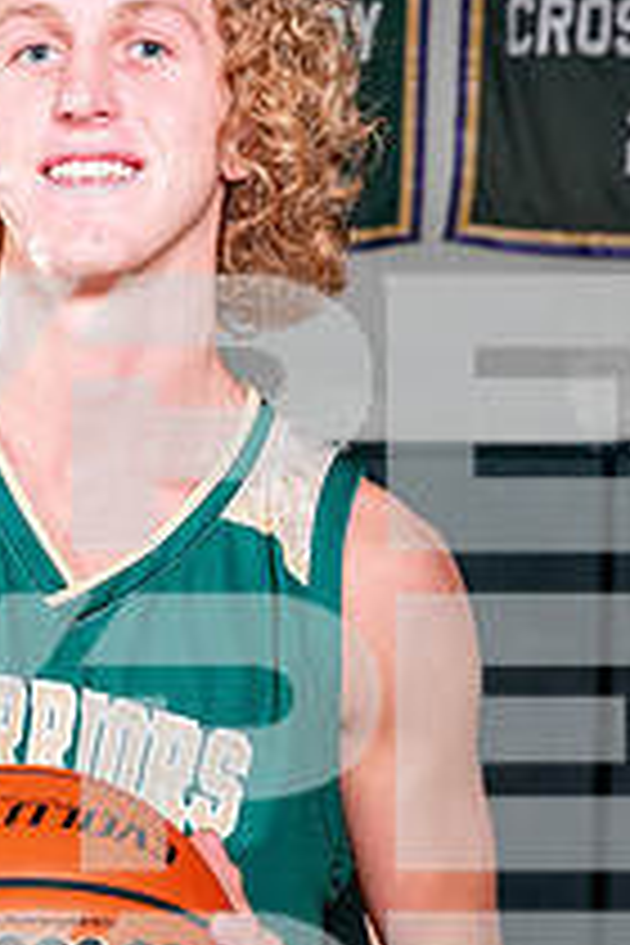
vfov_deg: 19.7
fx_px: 2704
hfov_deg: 13.1
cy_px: 734
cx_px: 29
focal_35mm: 103
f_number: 8
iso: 200
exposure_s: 1/60
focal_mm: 48
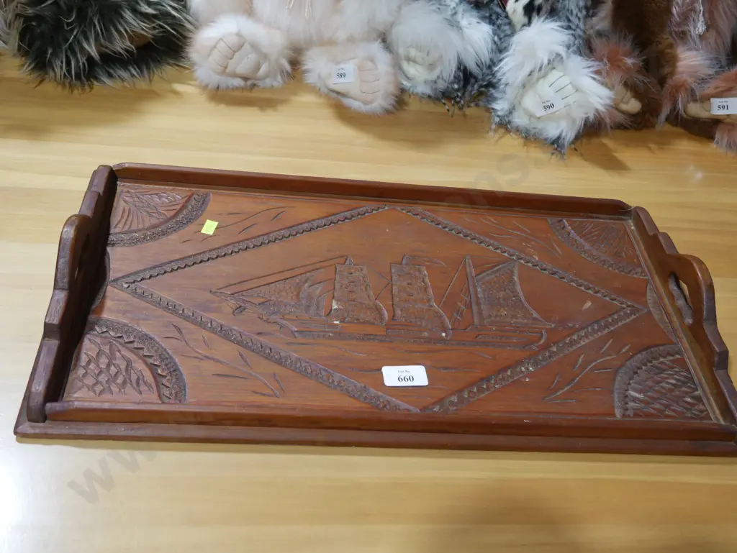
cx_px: 368
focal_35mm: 38
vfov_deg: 37.8
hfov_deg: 49.0
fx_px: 809
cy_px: 276
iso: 400
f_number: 4.1
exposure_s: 1/60
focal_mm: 19
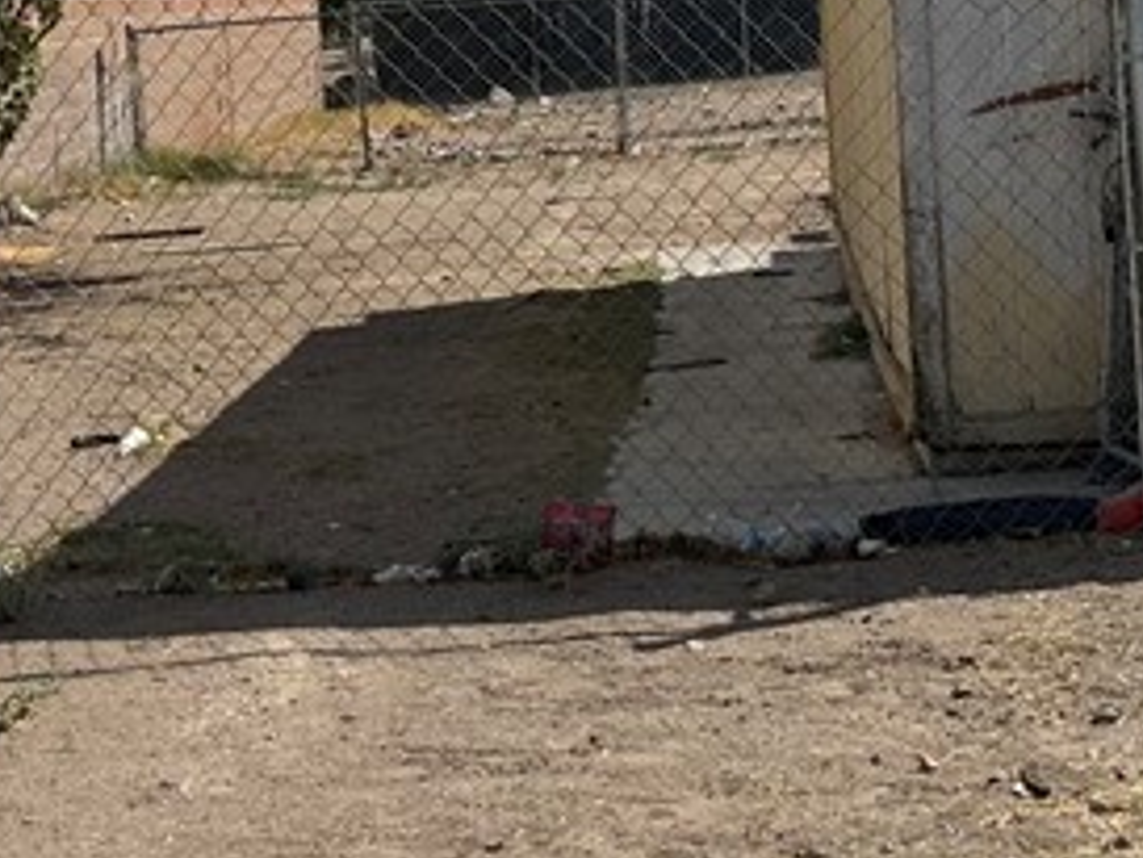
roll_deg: +2.9
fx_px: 2973
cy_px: 96
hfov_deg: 21.8
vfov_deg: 16.2
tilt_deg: -2.4
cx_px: 540
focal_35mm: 90
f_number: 1.78
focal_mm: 6.86
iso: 80
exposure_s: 1/7042
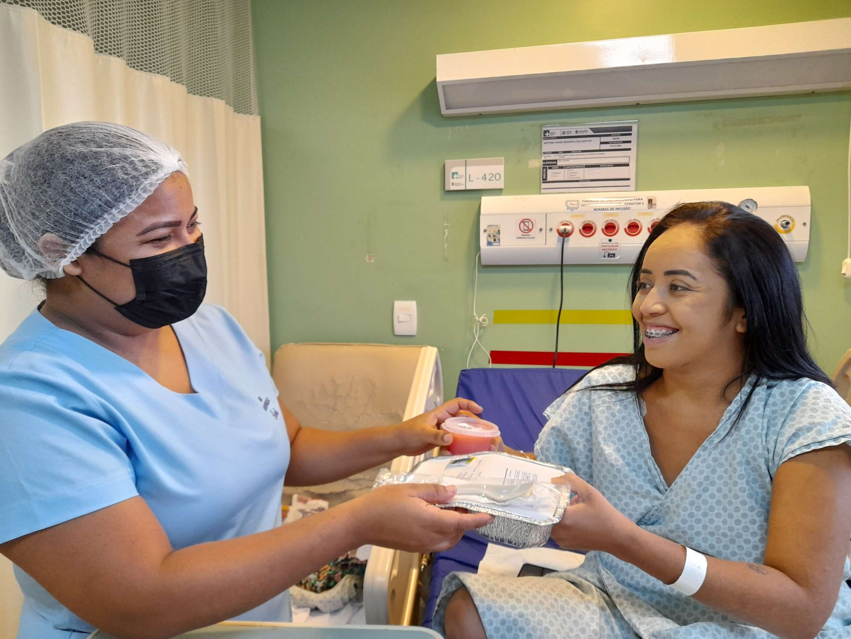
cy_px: 320
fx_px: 615
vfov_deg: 54.9
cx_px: 426
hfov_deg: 69.4
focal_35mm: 25
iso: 320
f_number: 2
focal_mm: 4.6
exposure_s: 1/40
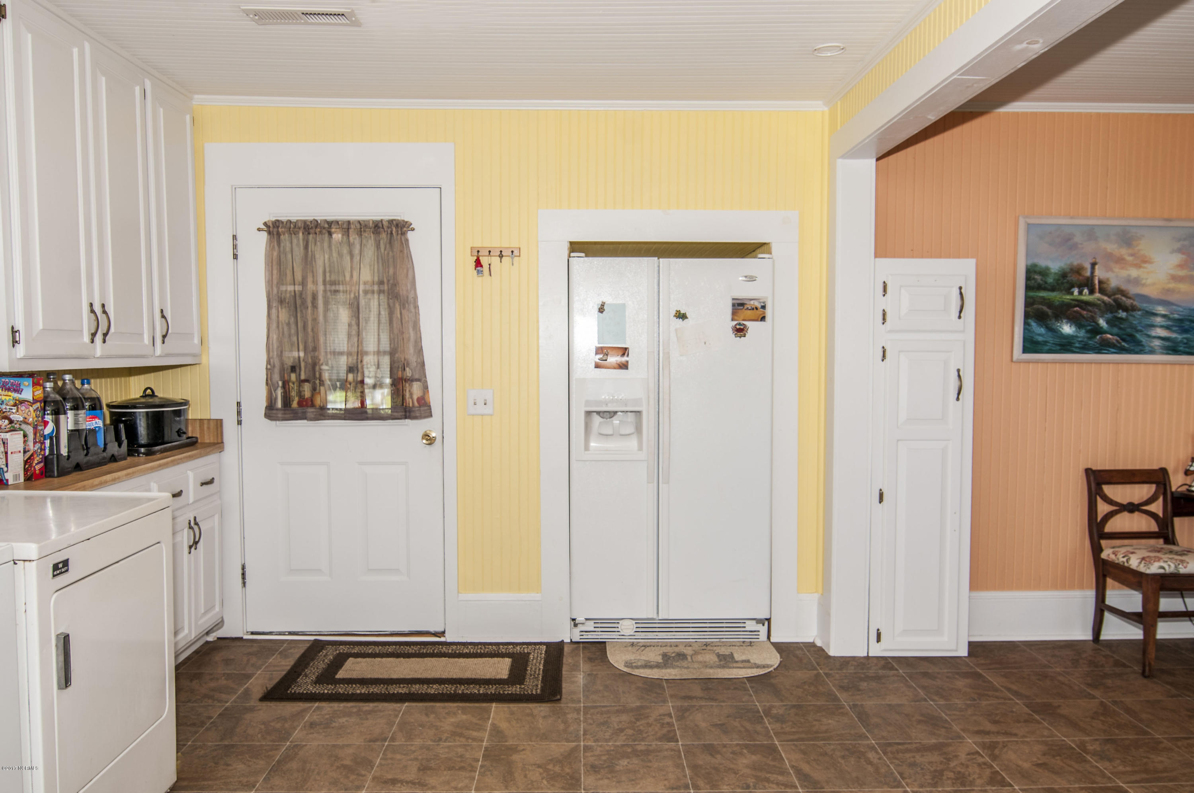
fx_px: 894
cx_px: 597
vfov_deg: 47.8
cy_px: 396
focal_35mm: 27
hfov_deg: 67.4
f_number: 5.6
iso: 200
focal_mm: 18
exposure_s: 1/60
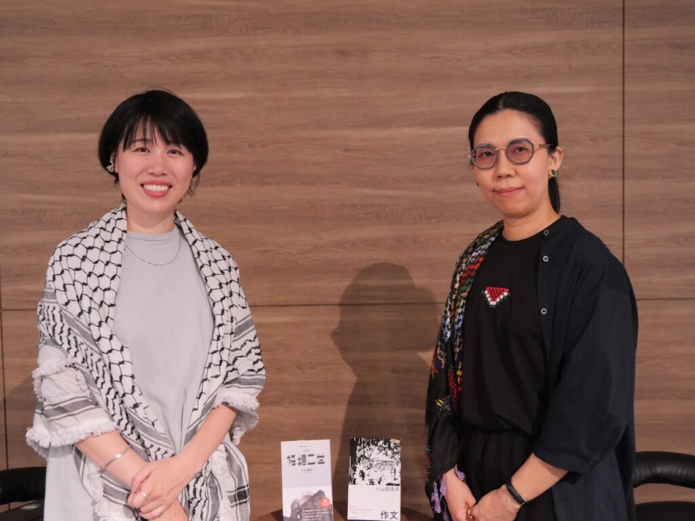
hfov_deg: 44.8
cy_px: 260
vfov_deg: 34.3
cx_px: 348
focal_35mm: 42
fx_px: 843
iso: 2500
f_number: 4
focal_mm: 21
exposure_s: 1/60
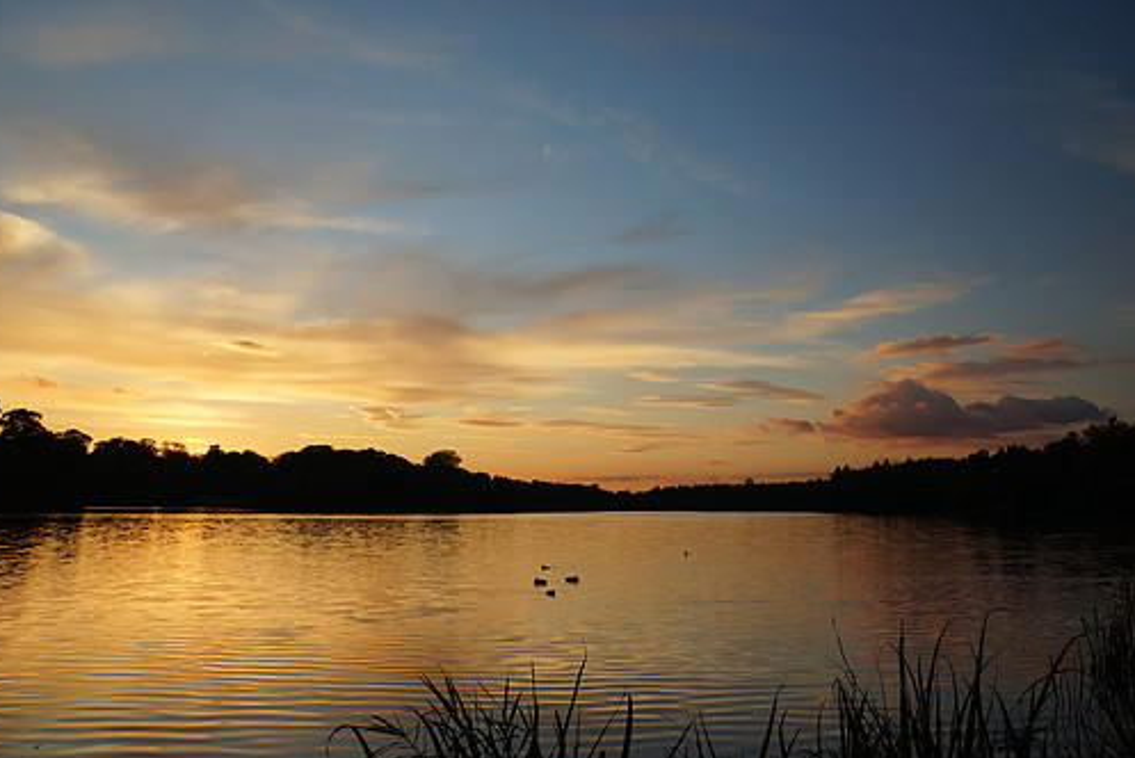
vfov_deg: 46.4
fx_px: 883
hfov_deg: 65.3
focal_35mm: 28
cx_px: 628
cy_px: 348
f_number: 8
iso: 125
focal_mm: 16
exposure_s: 1/60
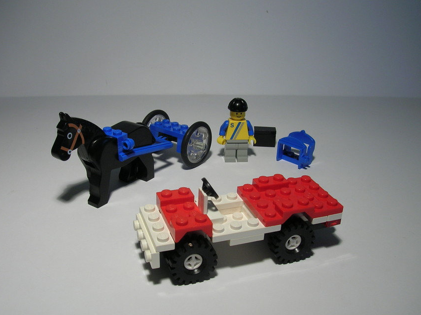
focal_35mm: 36
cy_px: 164
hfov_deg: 51.4
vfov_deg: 39.6
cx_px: 210
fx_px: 437
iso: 50
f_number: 4.9
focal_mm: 5.7
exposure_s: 1/19.2
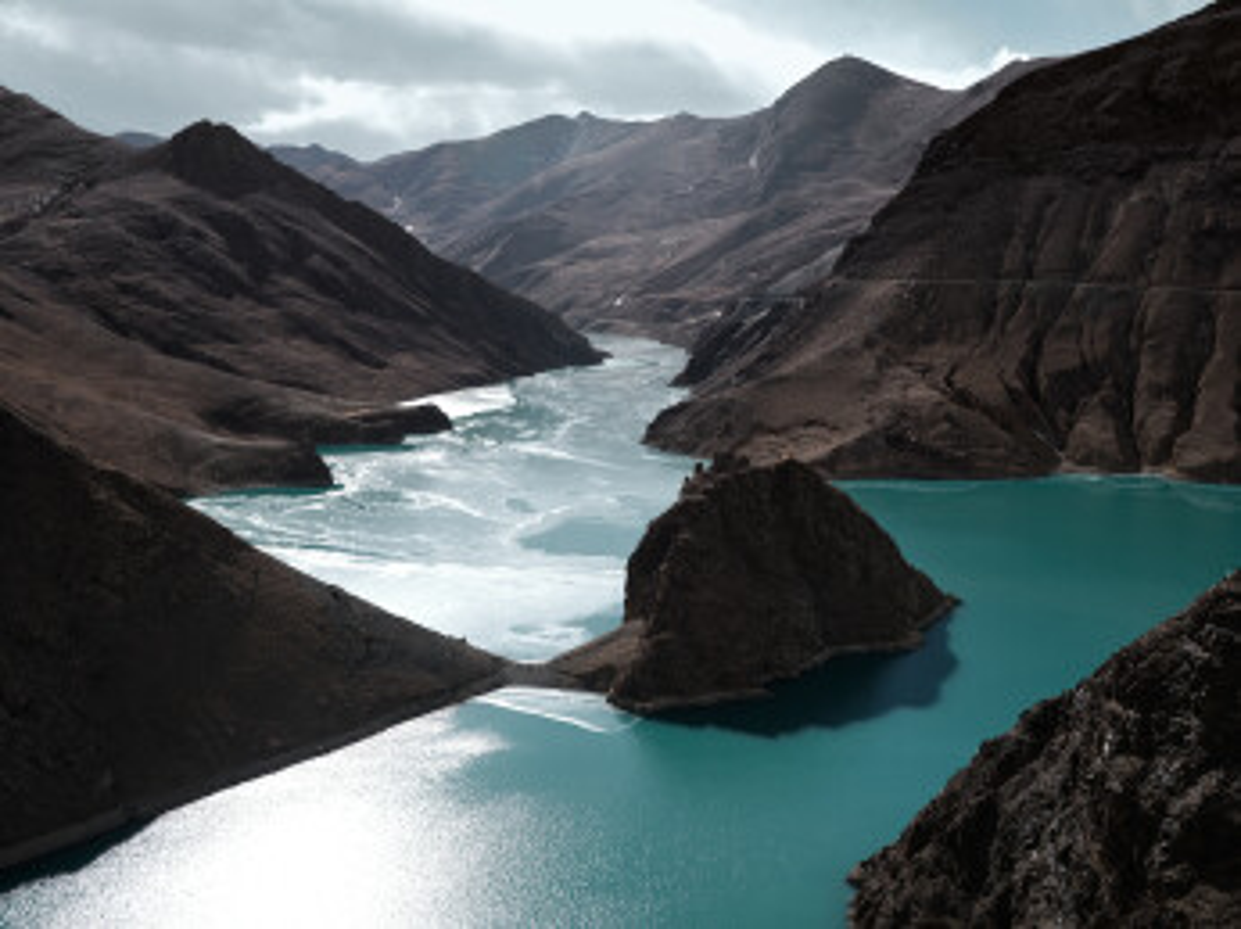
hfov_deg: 51.4
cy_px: 464
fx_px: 1290
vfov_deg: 39.6
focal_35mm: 36
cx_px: 620
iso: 50
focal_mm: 45
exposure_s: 1/60
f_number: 10
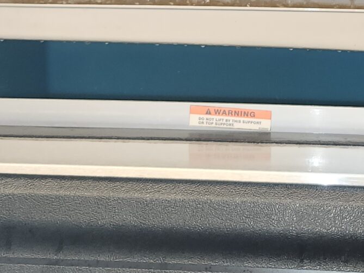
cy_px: -160
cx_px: 270
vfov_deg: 15.3
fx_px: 926
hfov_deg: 22.1
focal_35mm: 88
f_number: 1.8
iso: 100
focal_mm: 5.54
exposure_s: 1/60
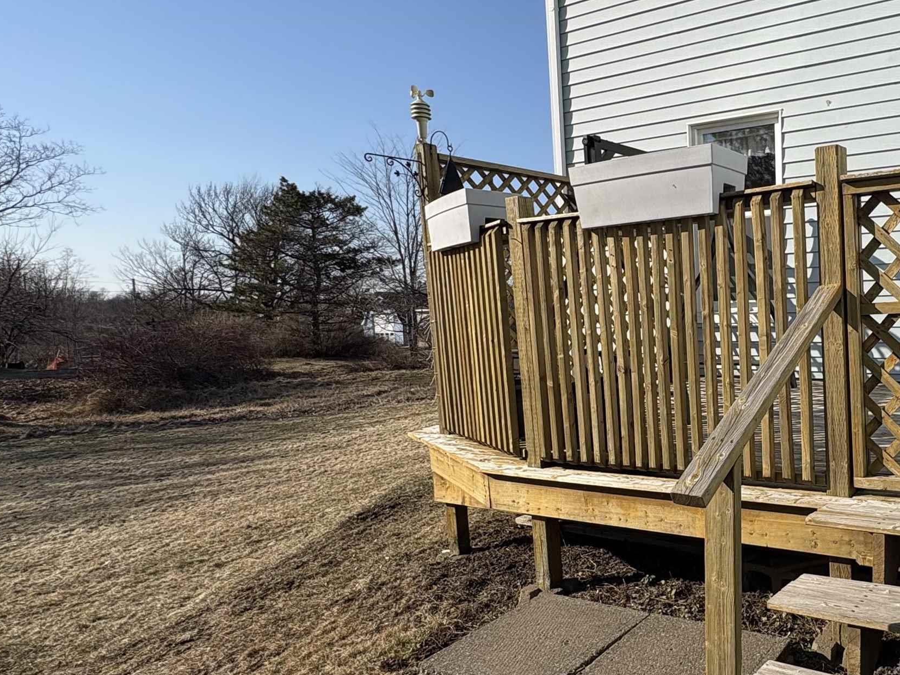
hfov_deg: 59.6
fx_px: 676
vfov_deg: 53.0
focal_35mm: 26
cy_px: 355
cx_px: 769
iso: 50
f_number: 2.2
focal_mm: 2.22
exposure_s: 1/2083
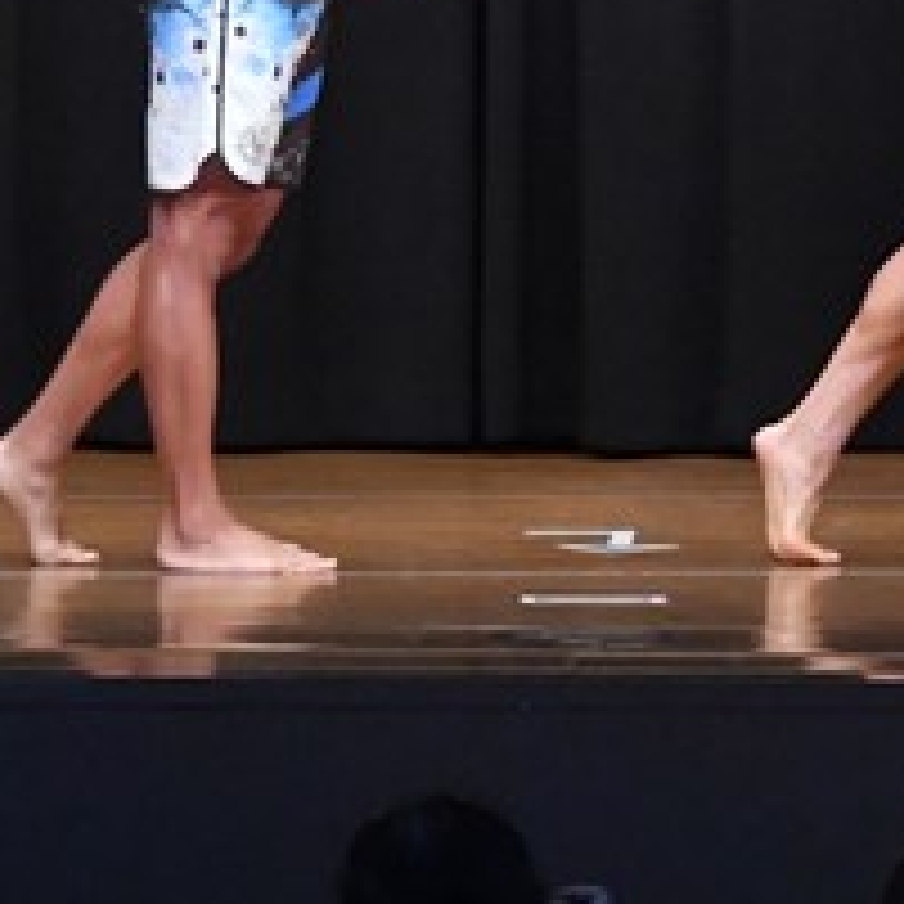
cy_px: 13
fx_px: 13384
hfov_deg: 3.9
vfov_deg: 3.9
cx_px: 659
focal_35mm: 453
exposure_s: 1/400
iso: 8000
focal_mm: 92
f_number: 5.6
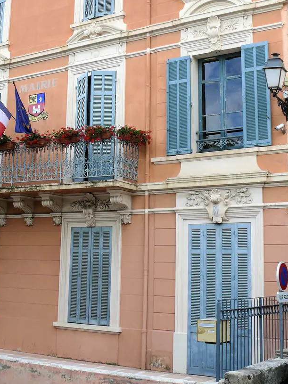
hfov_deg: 26.3
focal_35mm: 55
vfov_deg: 34.6
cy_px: 131
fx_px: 610
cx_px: 85
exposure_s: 1/200
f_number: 5.6
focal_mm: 7.4
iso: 100
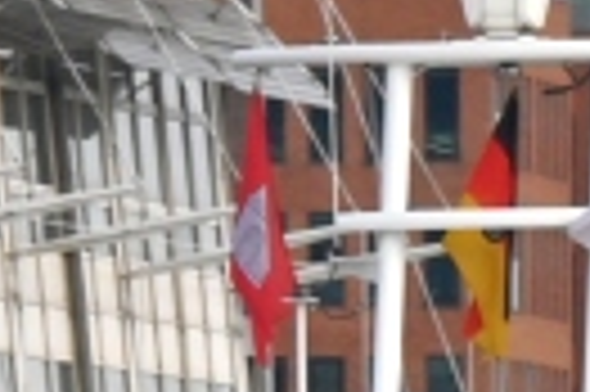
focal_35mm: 822
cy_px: 1277
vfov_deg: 1.7
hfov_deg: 2.5
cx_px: 77
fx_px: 13455
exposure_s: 1/400
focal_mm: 105
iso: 100
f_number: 7.1
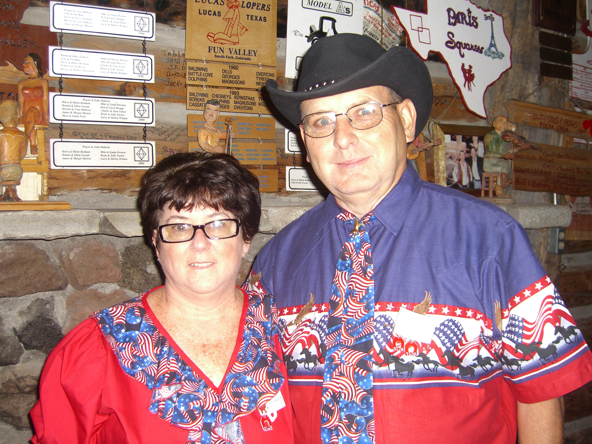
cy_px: 222
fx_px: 650
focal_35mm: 38
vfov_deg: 37.7
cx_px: 296
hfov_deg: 49.0
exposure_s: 1/60
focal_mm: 7.9
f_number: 2.8
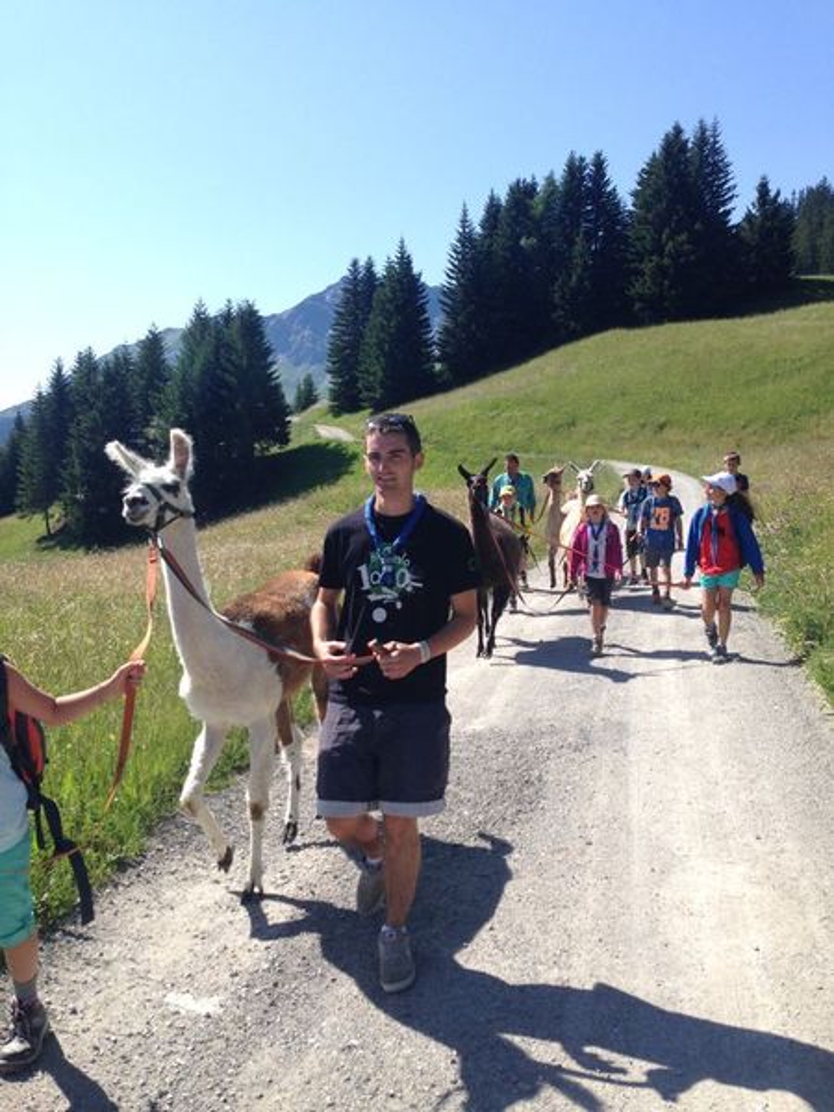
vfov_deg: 55.4
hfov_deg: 42.9
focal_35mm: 33
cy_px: 556
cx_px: 417
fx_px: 1060
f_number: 2.4
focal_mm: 4.12
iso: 50
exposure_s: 1/1290
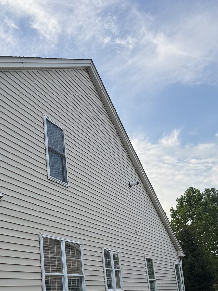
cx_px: 64
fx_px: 361
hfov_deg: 33.2
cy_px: 215
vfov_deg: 42.6
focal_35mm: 43
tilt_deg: +12.4
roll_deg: +4.7
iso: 80
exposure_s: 1/1314
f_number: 1.78
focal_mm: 6.76
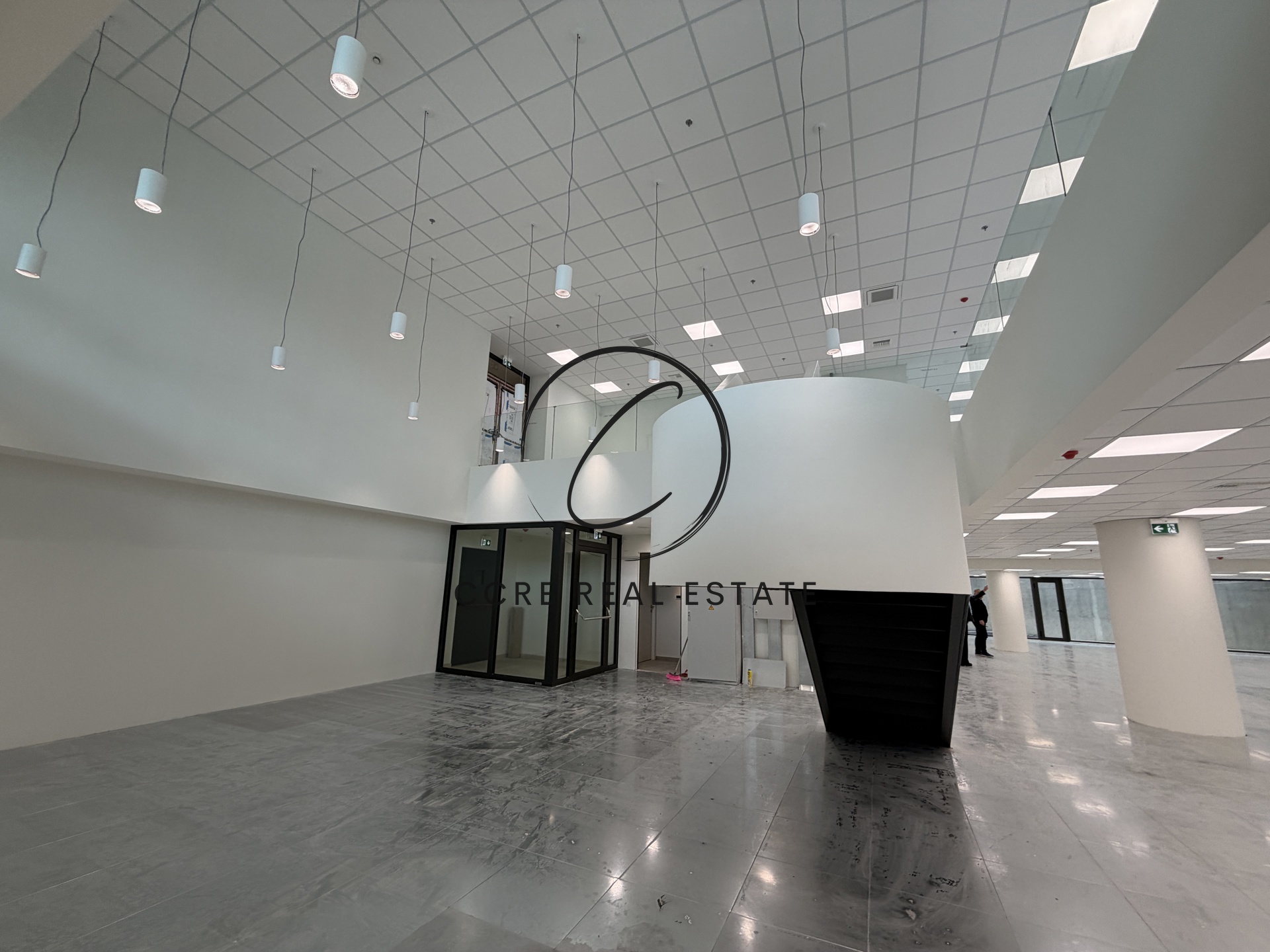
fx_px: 514
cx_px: 635
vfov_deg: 85.7
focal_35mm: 14
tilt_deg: +13.3
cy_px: 476
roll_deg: -1.1
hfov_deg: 102.1
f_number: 2.2
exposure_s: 1/121
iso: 64
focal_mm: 2.22
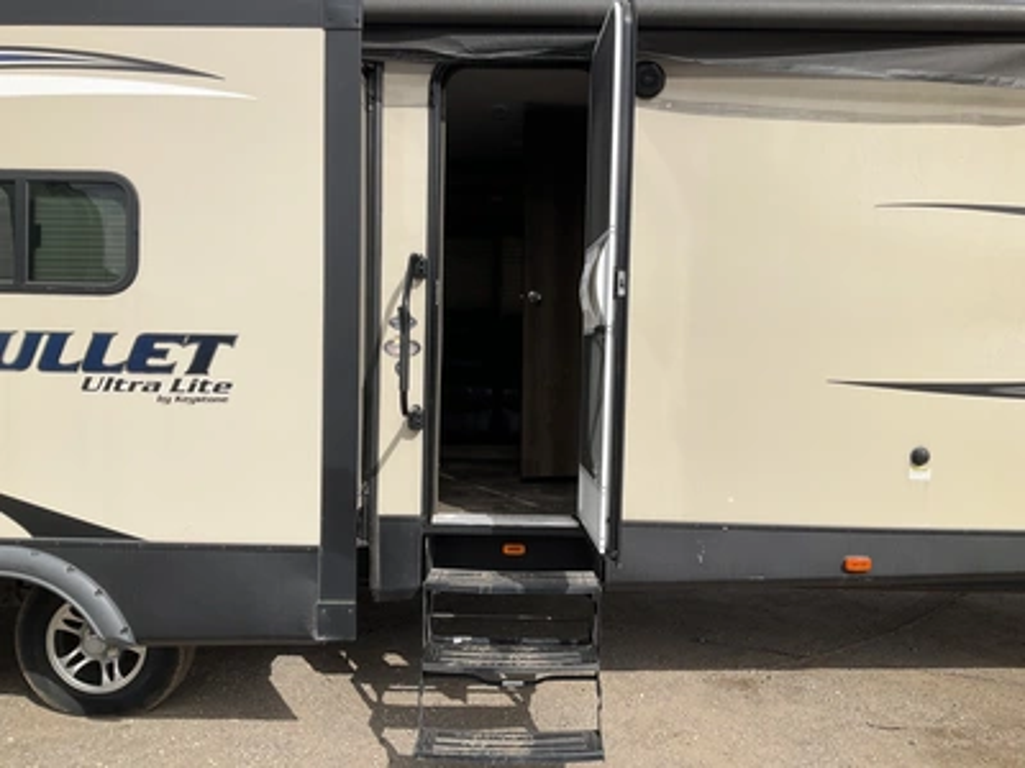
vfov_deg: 48.2
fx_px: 859
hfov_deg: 61.7
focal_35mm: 29
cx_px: 512
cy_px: 384
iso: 25
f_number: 1.8
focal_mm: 3
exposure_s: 1/2227
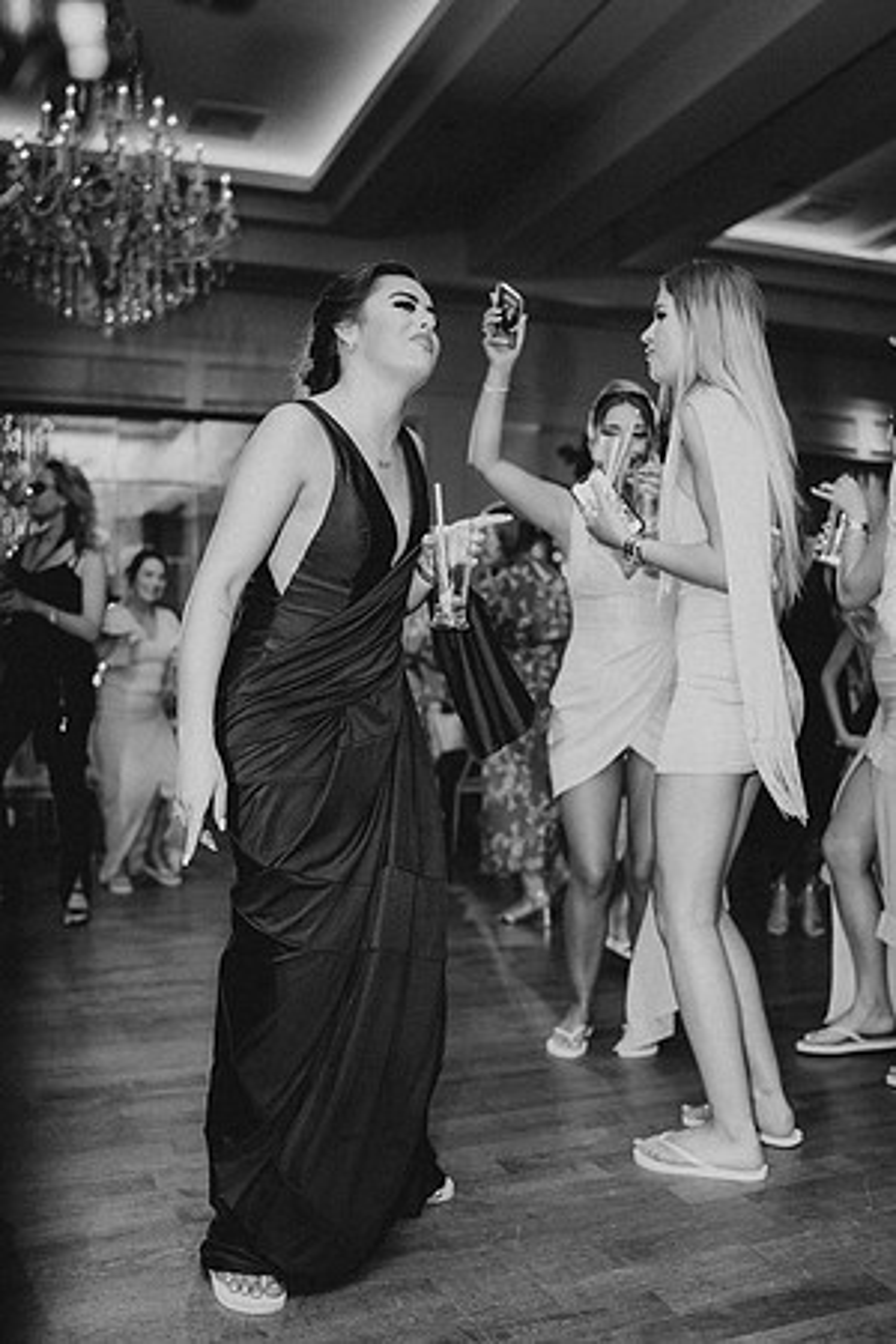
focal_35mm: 35
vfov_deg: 54.4
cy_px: 672
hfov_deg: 37.9
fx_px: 1307
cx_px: 448
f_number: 2
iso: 1250
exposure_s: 1/250
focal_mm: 35
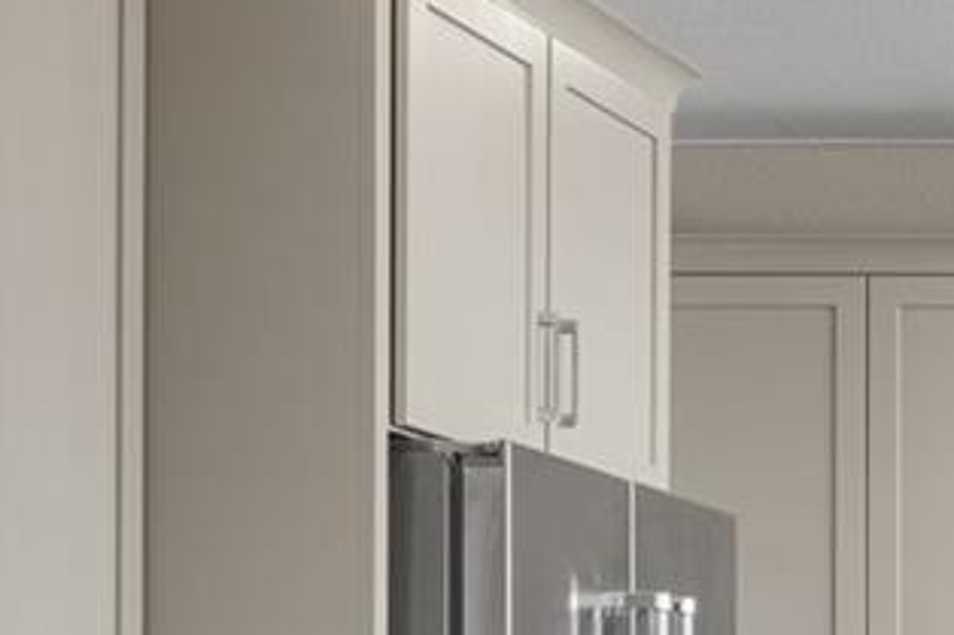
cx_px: 2039
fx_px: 3987
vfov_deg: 8.9
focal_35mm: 151
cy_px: 954
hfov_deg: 11.9
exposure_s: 1/8
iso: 400
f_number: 8
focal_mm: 29.5
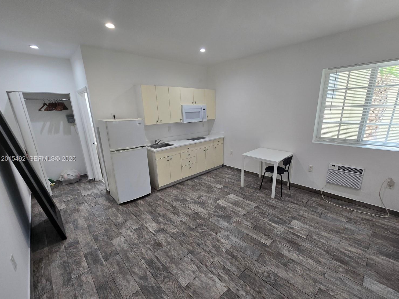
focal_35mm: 14
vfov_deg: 85.5
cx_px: 207
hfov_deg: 102.0
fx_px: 161
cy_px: 159
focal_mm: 2.2
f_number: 2.2
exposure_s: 1/60
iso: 80
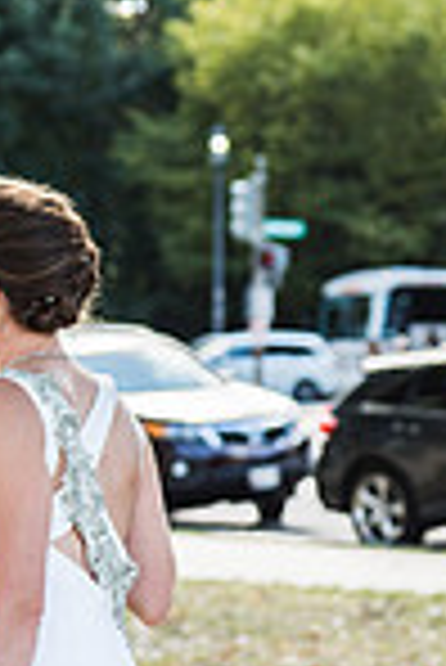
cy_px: 450
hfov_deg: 8.0
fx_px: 3152
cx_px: -72
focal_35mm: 170
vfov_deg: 12.1
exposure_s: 1/800
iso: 200
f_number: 2.8
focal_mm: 56
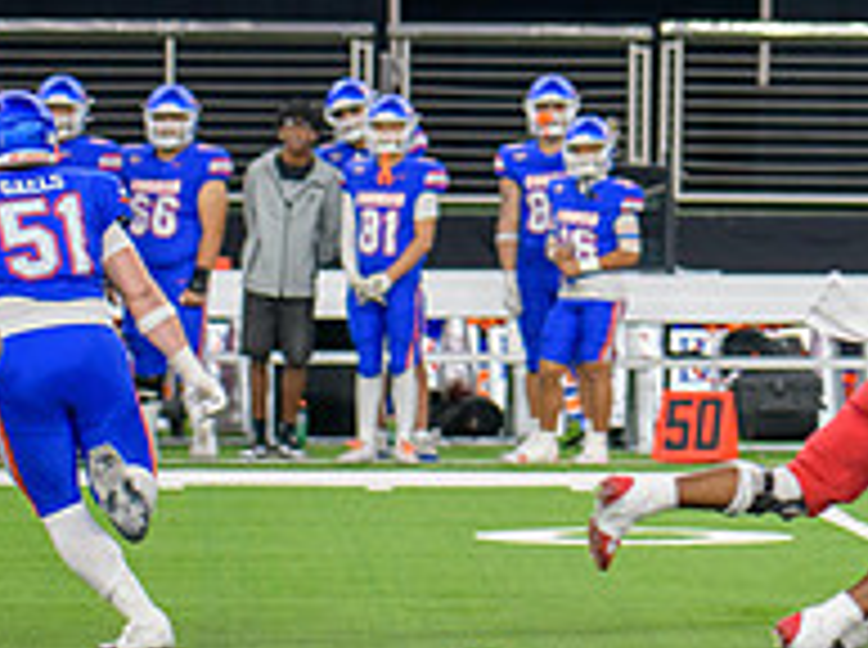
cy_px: 25
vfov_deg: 3.3
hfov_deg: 4.4
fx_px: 11238
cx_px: 1061
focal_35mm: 449
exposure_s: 1/400
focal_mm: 155
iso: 1000
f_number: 2.8
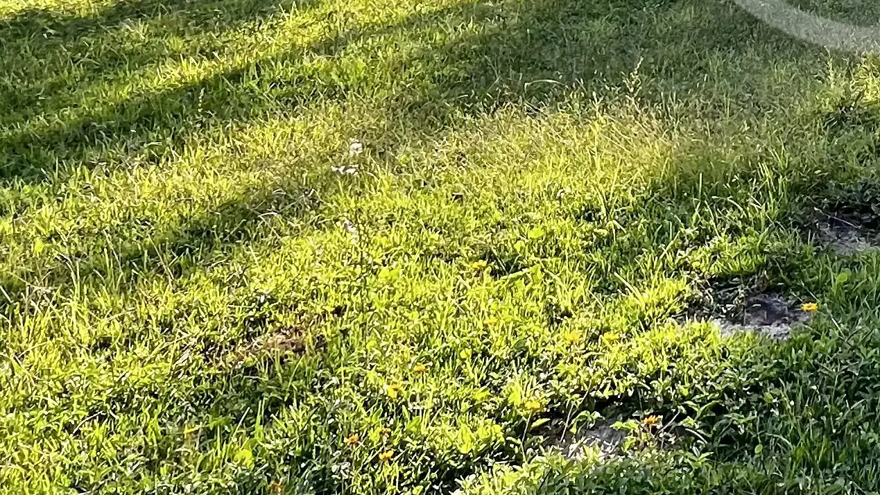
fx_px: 1050
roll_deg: +0.4
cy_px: -218
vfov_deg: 22.4
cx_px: 897
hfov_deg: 39.6
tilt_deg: -2.9
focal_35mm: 45
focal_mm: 1.57
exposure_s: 1/121
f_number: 1.8
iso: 32
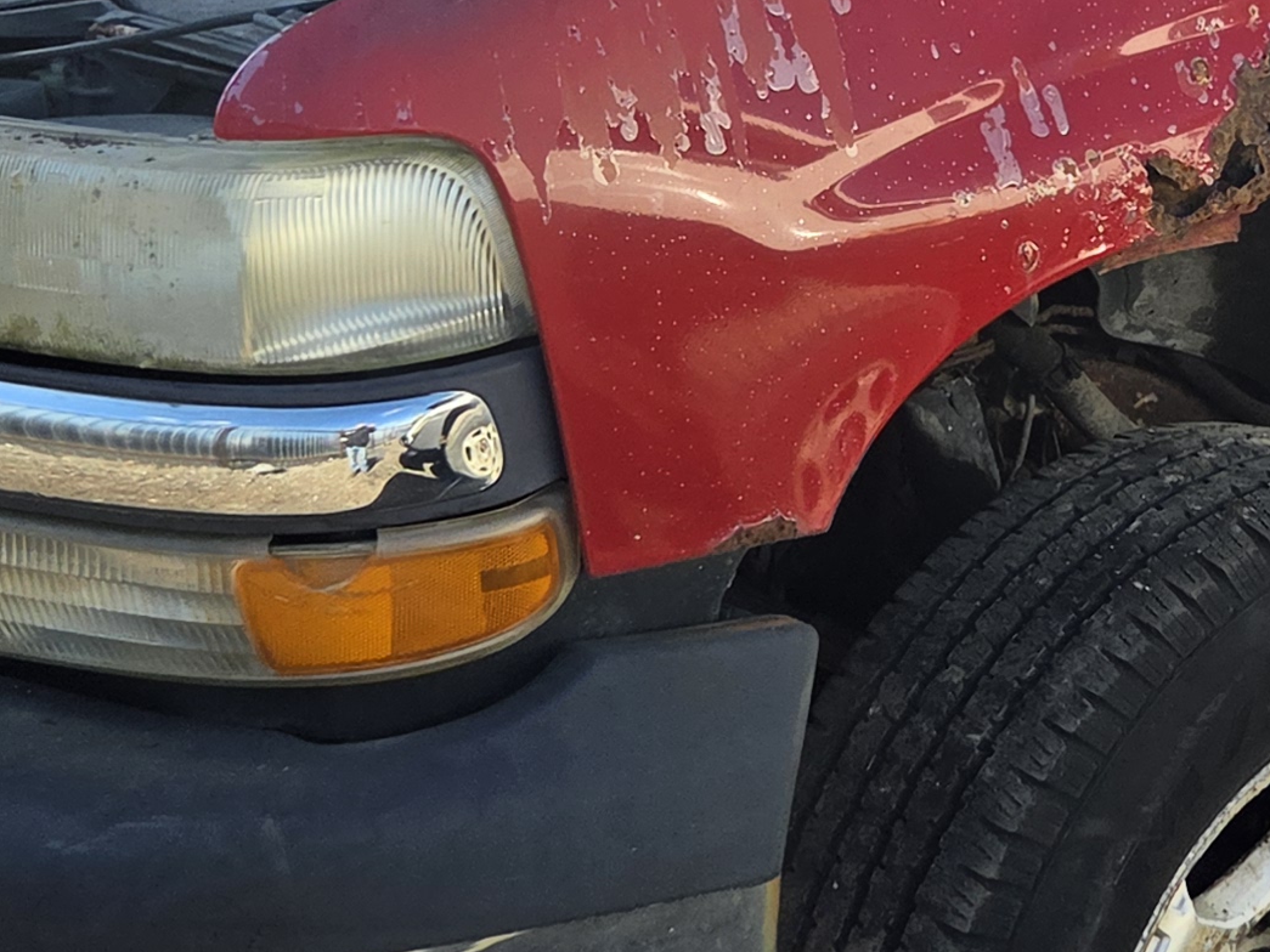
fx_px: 3229
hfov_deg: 21.7
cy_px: 202
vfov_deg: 16.7
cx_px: 1179
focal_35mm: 88
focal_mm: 5.4
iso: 80
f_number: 1.8
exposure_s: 1/3273
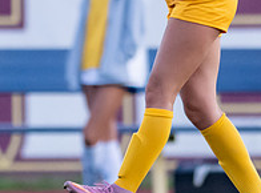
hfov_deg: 1.1
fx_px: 13175
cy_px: -1
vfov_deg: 0.8
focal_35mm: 1756
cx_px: 79
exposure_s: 1/1600
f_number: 2.8
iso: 2200
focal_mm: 300
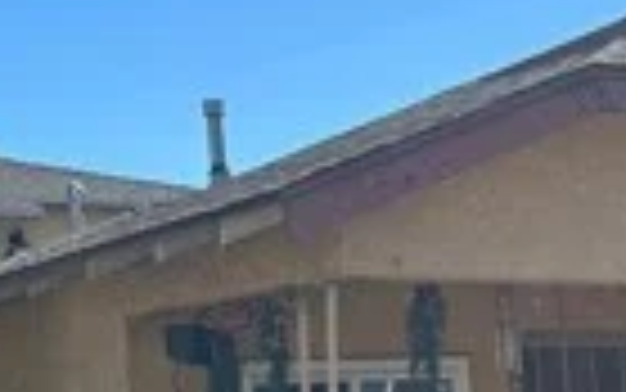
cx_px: 603
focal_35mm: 117
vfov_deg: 11.2
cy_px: 297
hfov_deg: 17.5
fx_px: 1997
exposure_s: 1/5263
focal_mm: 6.86
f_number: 1.78
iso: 80
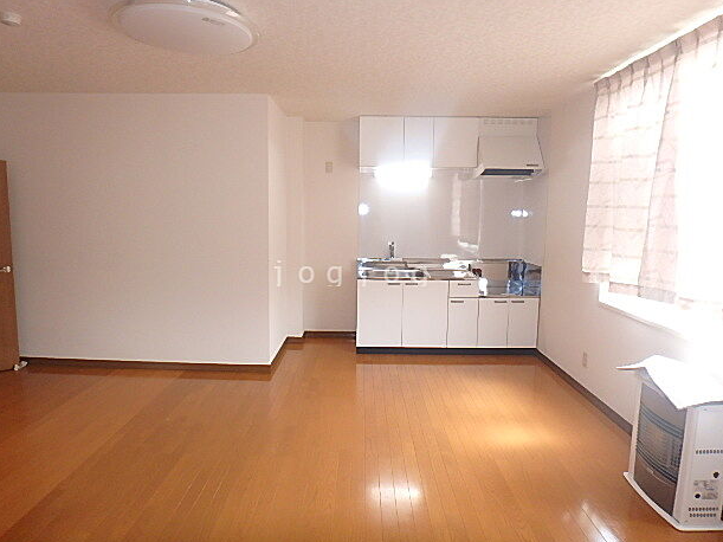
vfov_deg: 61.1
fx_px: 459
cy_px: 272
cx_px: 353
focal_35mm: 22
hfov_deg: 76.4
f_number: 3.5
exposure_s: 1/30
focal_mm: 3.7
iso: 250
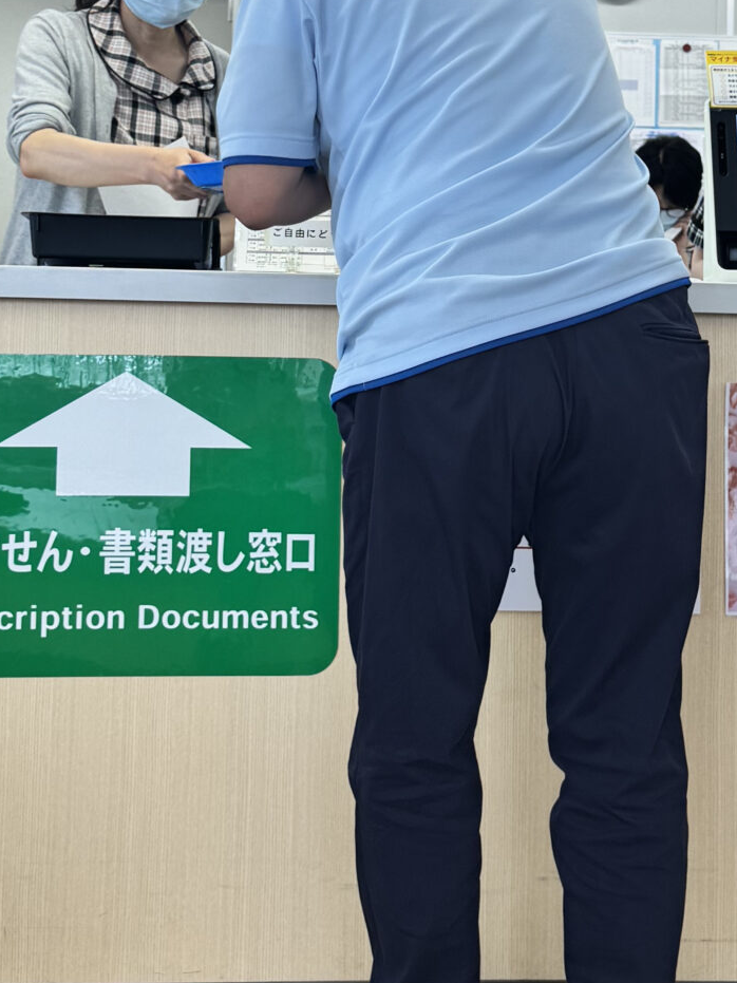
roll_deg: -1.8
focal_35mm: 66
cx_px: 426
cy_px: 272
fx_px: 1874
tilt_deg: +2.9
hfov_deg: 22.2
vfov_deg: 29.0
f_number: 1.78
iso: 80
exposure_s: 1/100
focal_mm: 6.76
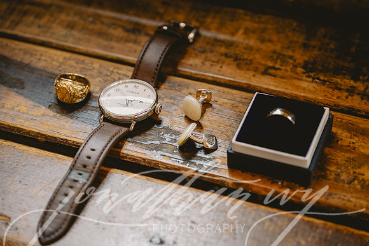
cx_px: 184
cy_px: 123
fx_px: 1025
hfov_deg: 20.4
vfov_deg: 13.7
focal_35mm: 100
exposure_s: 1/60
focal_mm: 100
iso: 1600
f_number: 4
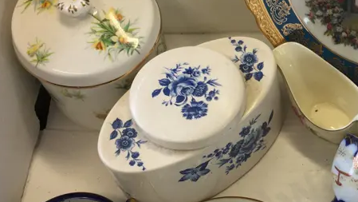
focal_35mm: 72
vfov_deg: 16.8
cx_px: 384
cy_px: 131
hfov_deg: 27.1
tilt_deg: -55.7
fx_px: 684
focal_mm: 4.15
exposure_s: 1/100
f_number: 2.2
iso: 40
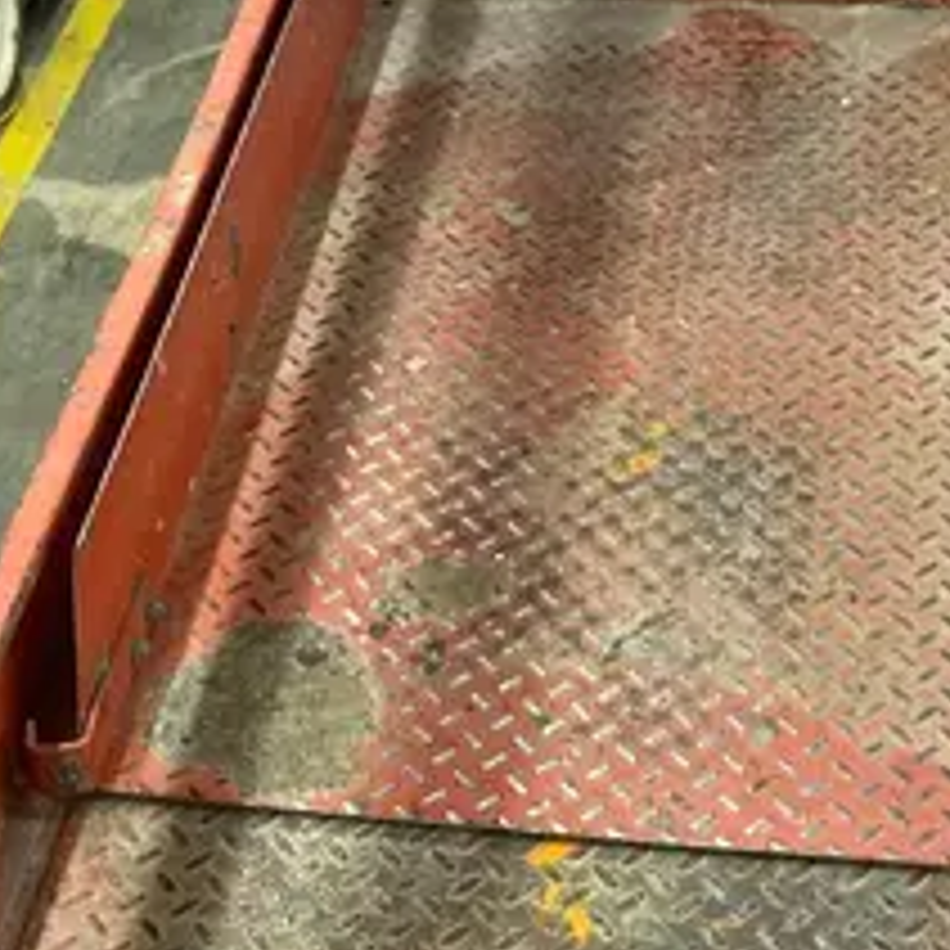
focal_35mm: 80
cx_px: 396
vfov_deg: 21.6
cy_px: 416
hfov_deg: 21.6
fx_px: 2484
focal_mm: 4.25
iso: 320
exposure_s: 1/60
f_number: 1.8
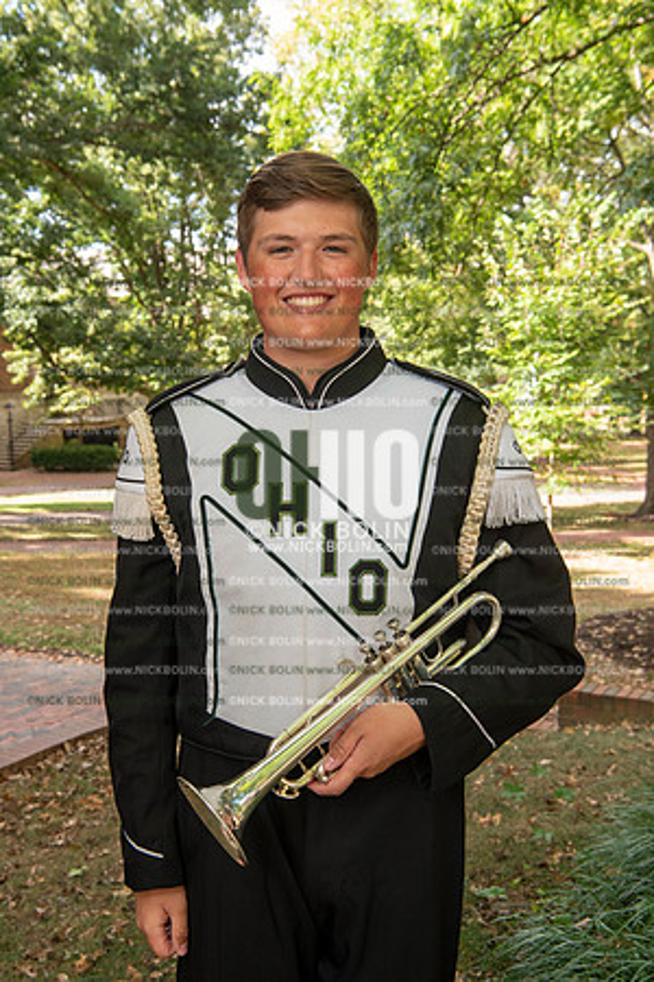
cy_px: 491
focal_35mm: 46
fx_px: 1253
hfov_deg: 29.2
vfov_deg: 42.7
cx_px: 327
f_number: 8
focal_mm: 46
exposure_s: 1/100
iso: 500
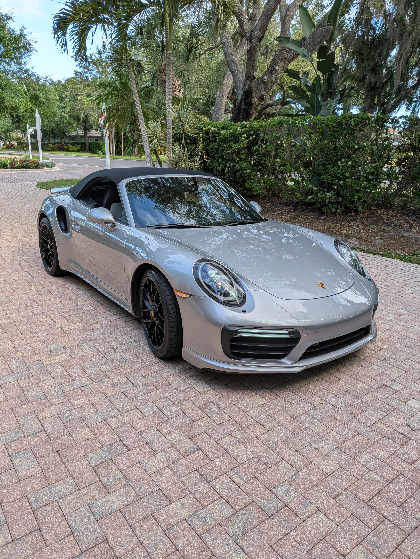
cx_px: 210
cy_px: 280
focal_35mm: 24
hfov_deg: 56.8
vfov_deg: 71.6
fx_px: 388
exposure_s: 1/388
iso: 35
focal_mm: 4.53
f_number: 1.7
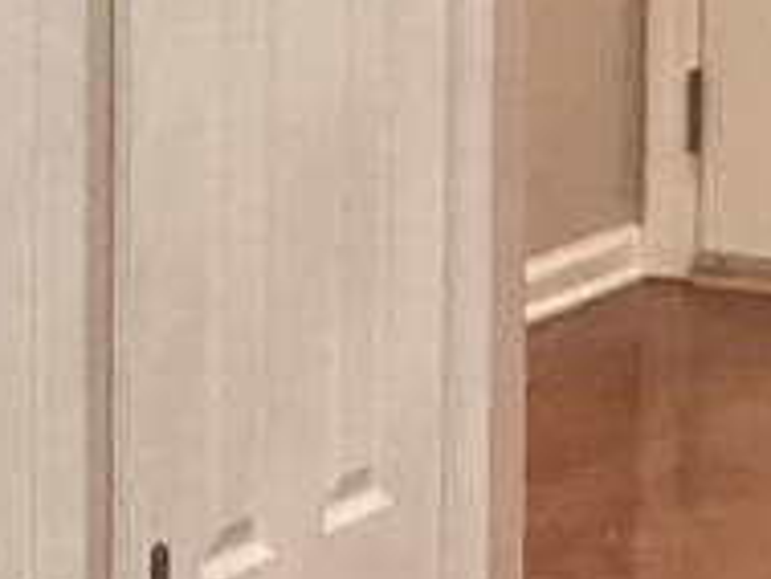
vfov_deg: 6.0
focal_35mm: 246
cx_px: -1044
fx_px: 5483
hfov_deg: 7.5
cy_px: -234
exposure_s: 1/50
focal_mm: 3.3
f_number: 2.4
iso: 320
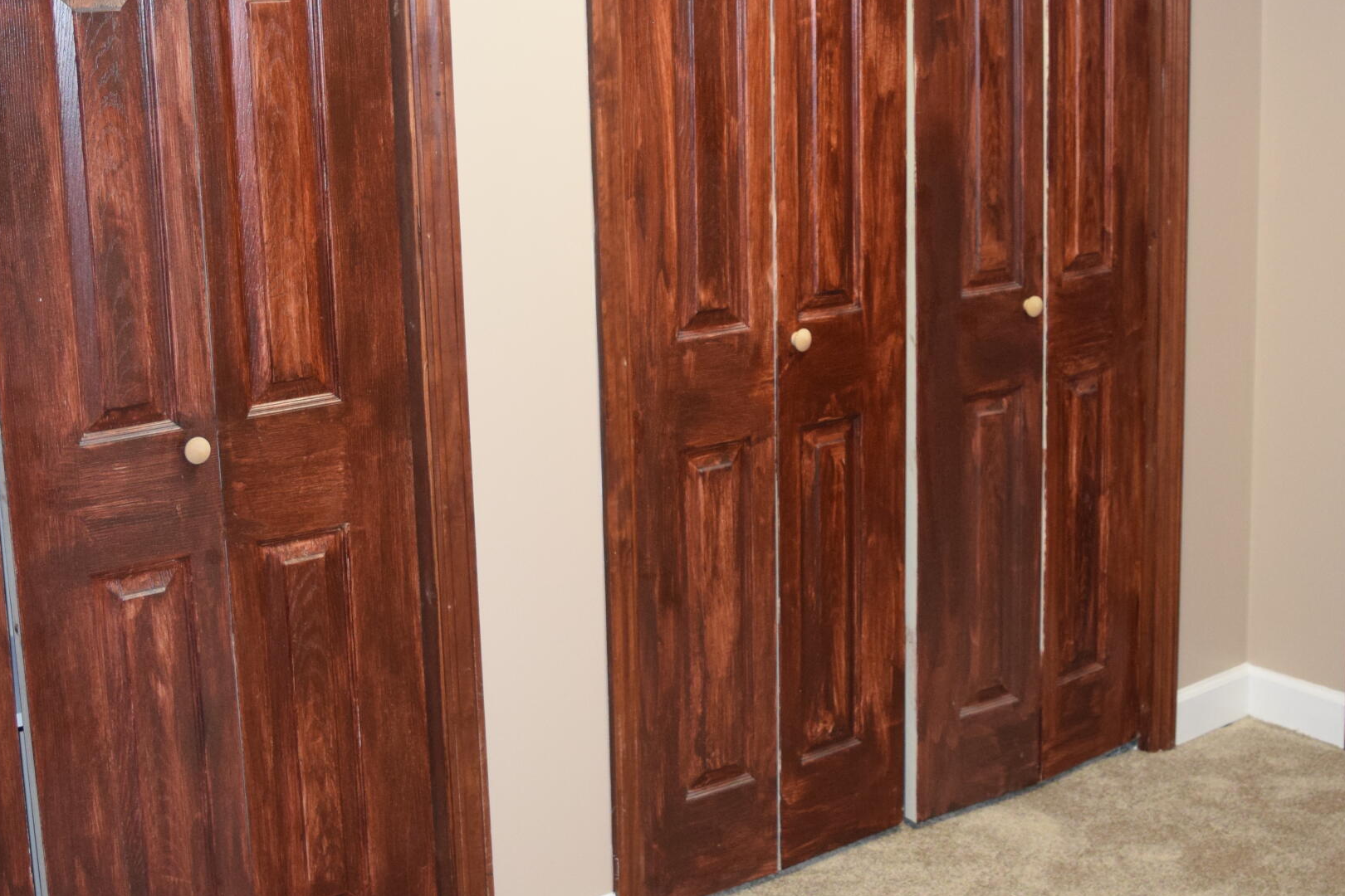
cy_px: 315
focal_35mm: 50
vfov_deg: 26.9
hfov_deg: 39.6
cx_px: 640
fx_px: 1868
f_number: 3.5
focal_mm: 18
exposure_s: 1/30
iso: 1100
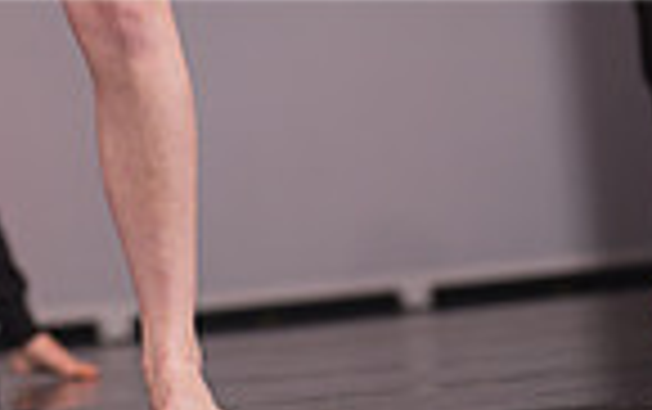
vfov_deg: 5.8
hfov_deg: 9.4
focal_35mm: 221
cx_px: 22
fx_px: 3932
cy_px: -333
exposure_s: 1/500
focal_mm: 70
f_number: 2.8
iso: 400
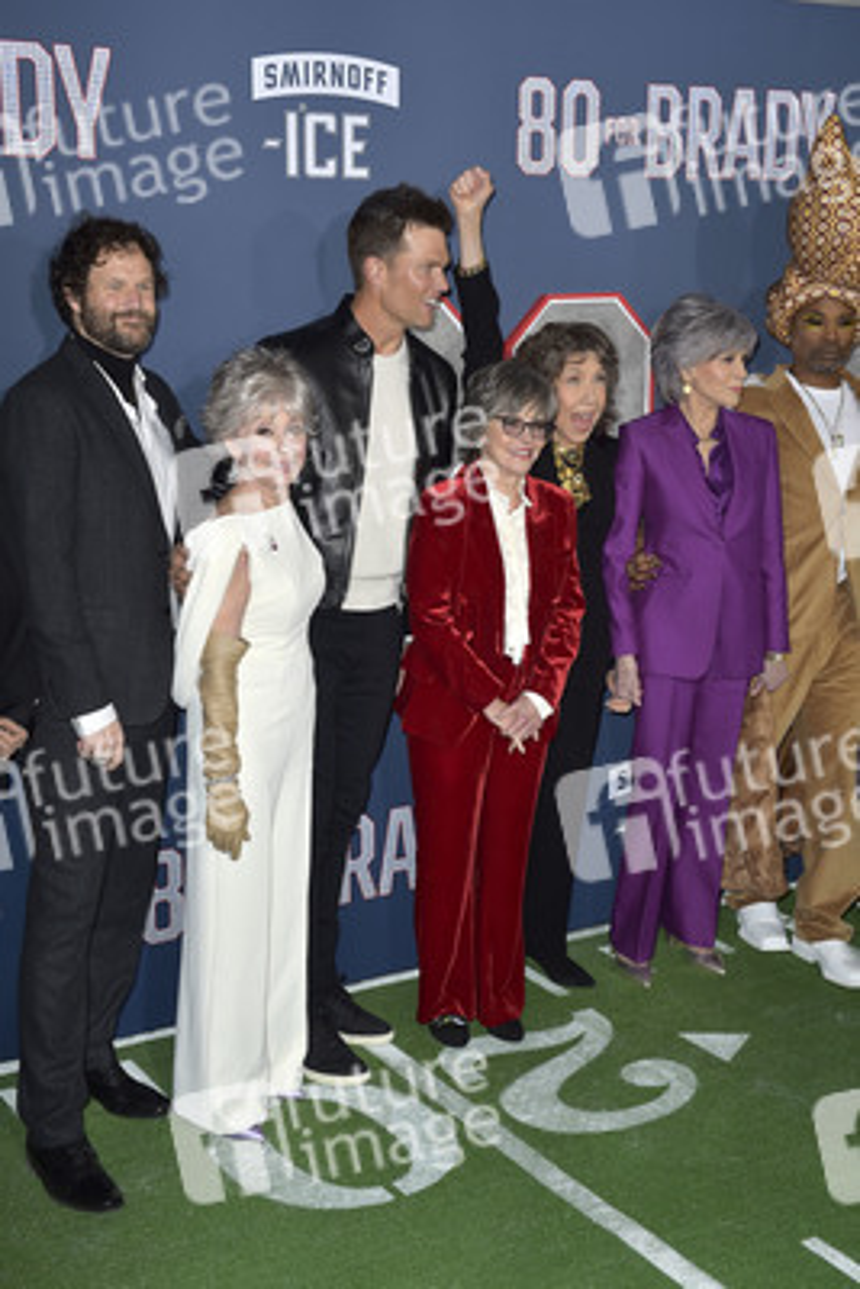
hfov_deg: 27.0
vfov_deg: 39.6
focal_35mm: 50
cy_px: 644
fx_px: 1790
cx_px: 430
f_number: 6.3
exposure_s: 1/250
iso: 500
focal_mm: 50
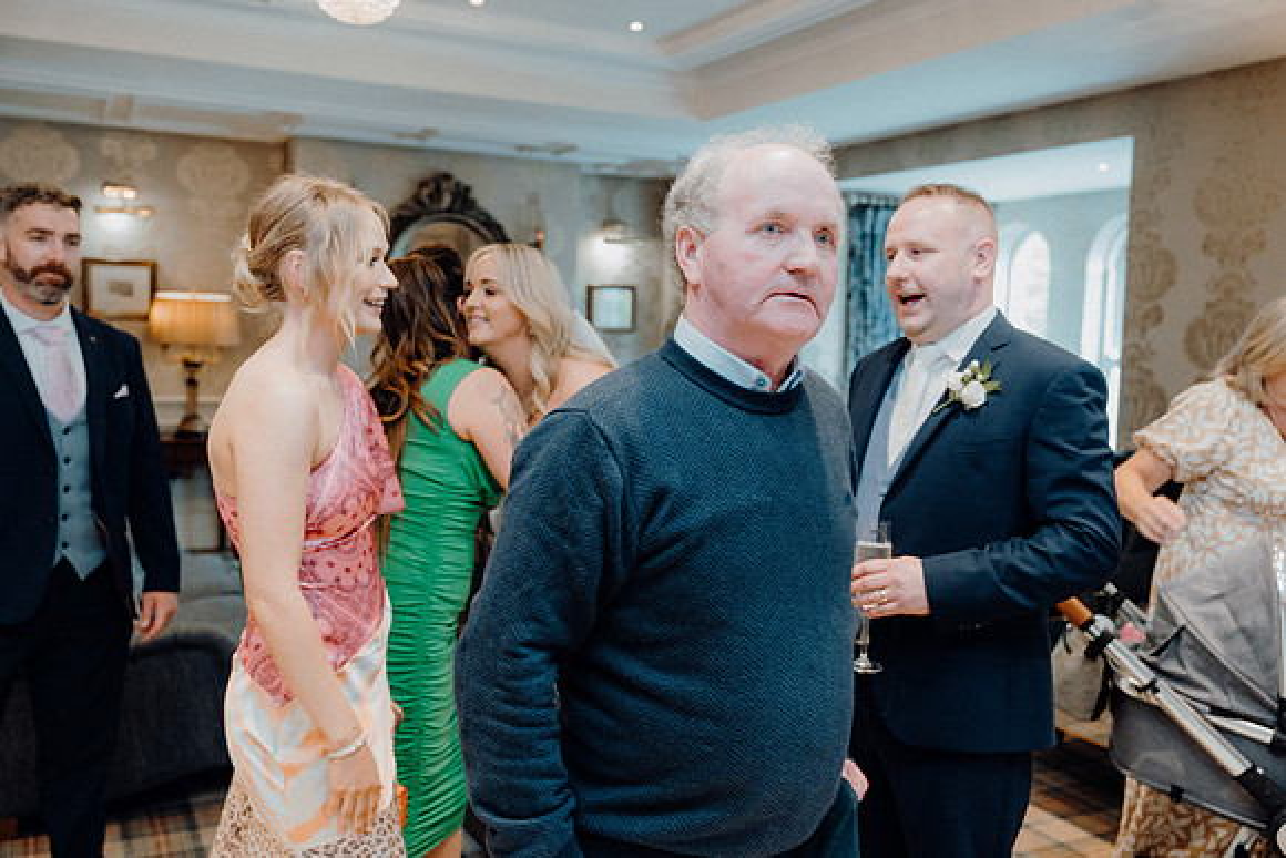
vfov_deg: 40.0
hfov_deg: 57.2
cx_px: 643
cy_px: 429
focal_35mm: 33
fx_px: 1179
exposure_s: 1/160
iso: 2500
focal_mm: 33
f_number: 3.5
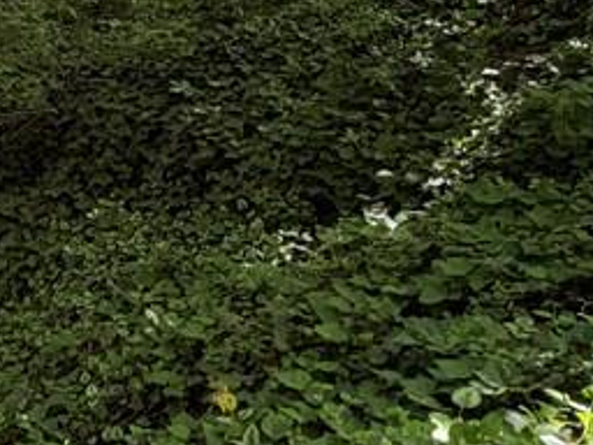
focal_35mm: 56
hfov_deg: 30.1
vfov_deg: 24.7
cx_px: -90
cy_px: -19
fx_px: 959
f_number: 2.2
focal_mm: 2.22
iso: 100
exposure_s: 1/121
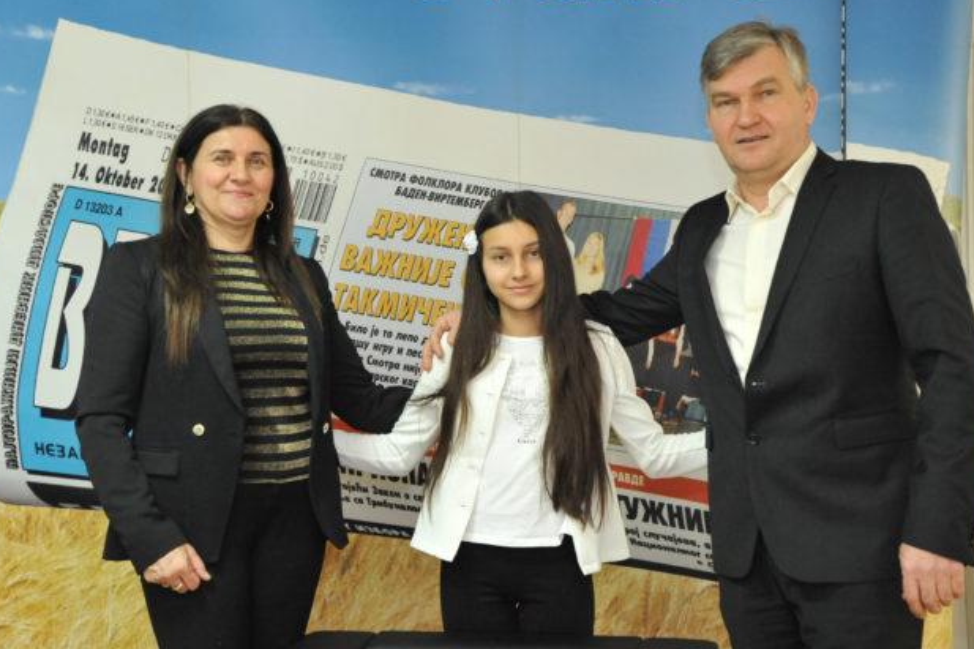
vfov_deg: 21.9
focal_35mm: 62
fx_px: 1677
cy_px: 307
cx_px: 505
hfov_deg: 32.4
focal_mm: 55
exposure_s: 1/80
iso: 4500
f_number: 4
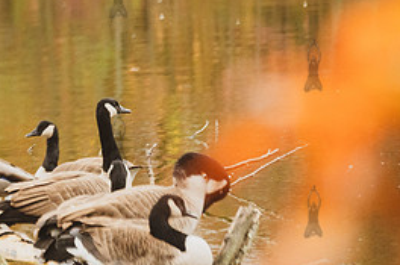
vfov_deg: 4.7
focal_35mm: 293
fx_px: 3250
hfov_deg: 7.0
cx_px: 116
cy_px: 138
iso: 4000
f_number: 4.5
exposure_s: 1/400
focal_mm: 133
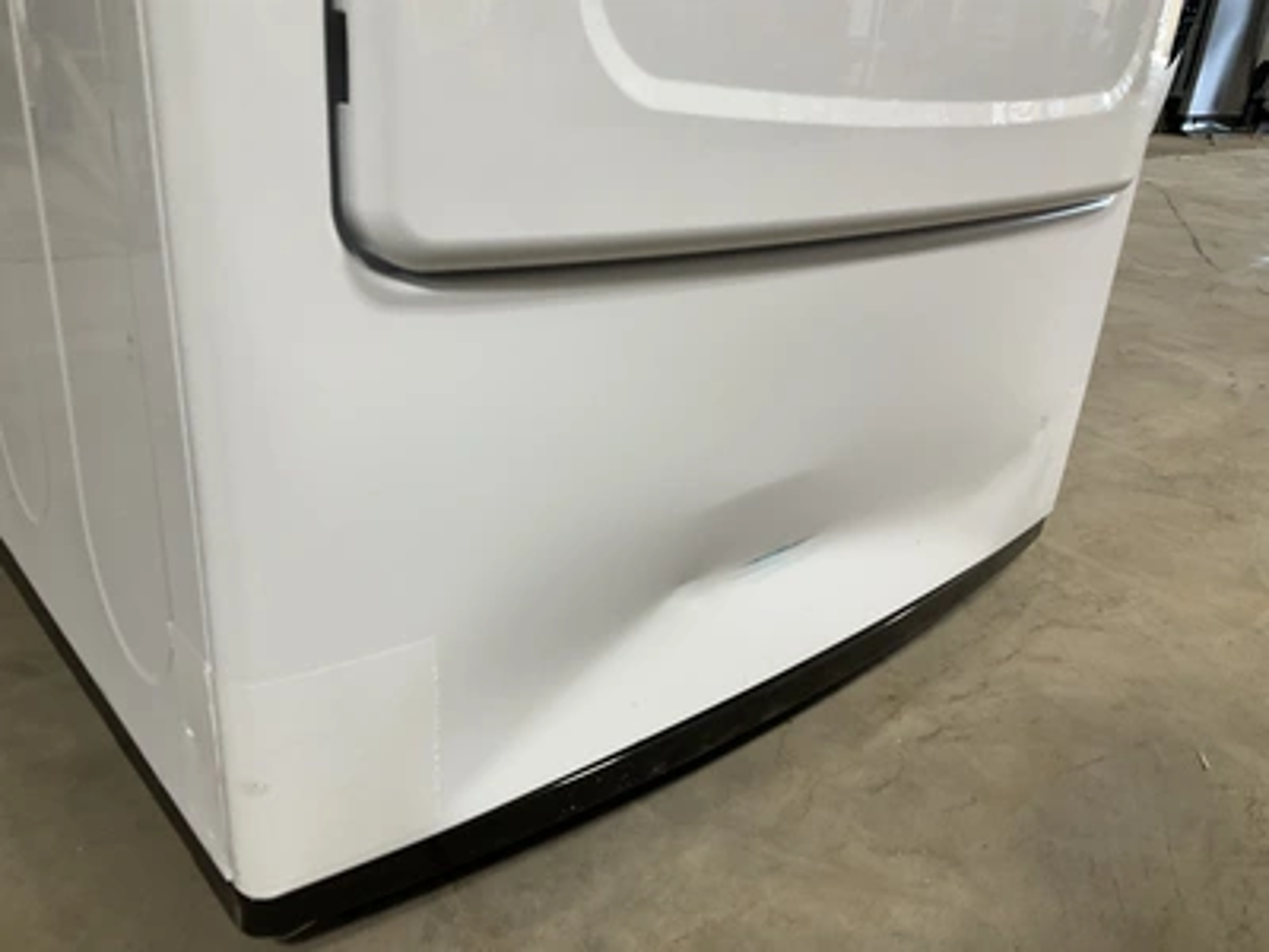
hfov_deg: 61.7
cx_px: 634
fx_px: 1063
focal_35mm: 29
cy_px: 476
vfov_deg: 48.2
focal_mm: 3
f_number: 1.8
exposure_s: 1/60
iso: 64
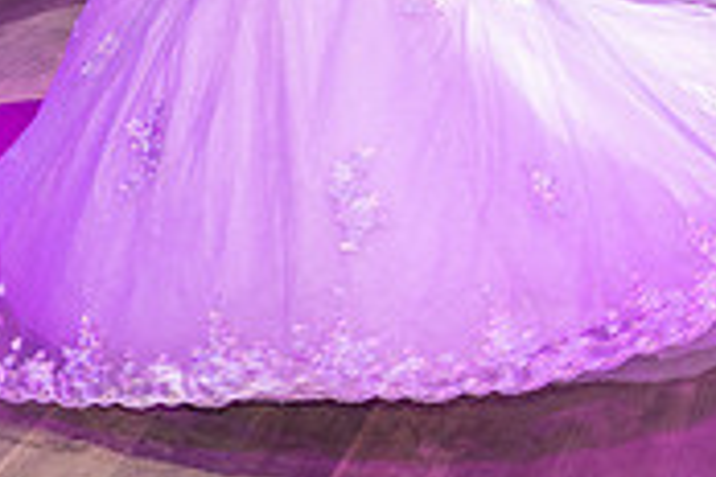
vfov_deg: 13.1
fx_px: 1989
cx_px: 305
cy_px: -171
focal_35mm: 100
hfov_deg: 20.4
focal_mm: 30
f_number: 3.5
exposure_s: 1/125
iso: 1000
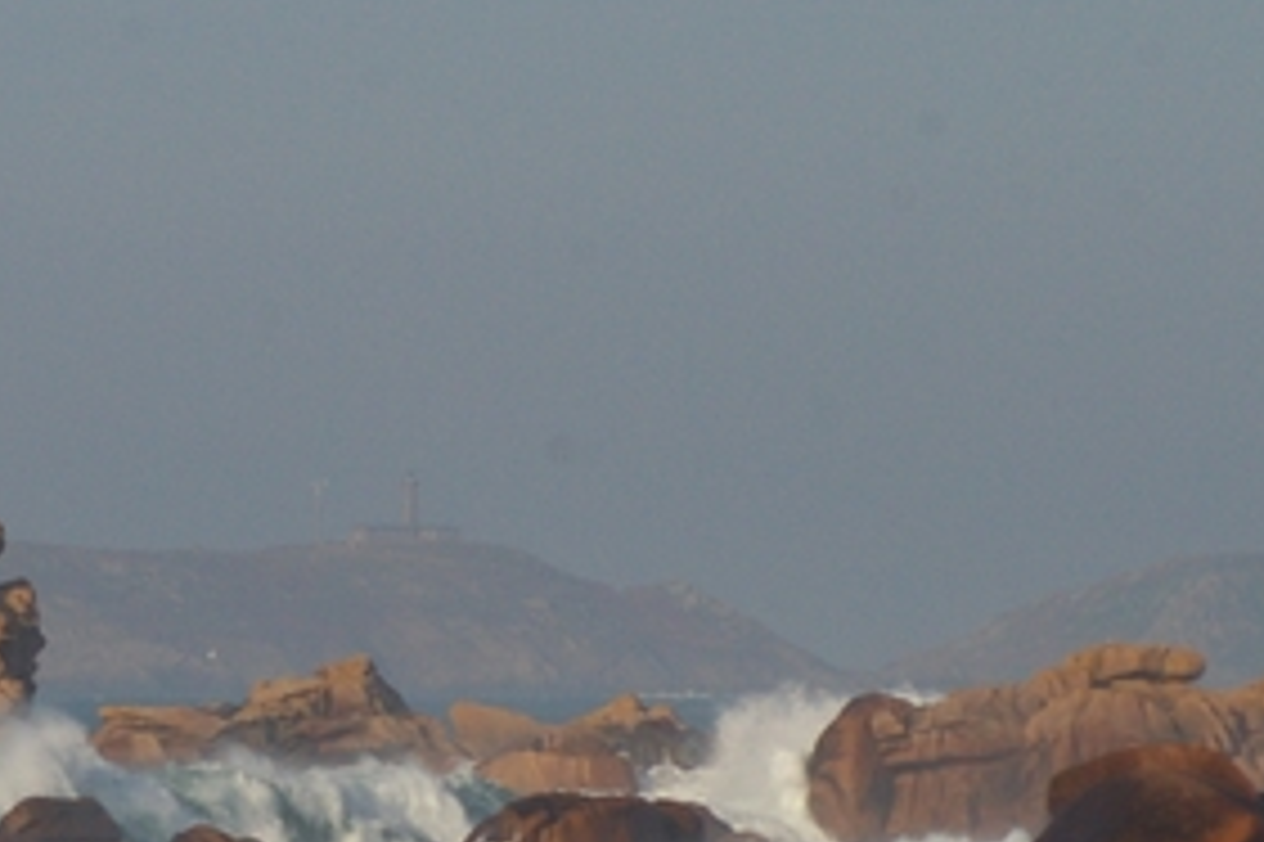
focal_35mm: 513
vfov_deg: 2.7
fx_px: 18001
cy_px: 779
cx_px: 49
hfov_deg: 4.0
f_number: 11
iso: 400
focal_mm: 120
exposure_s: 1/500
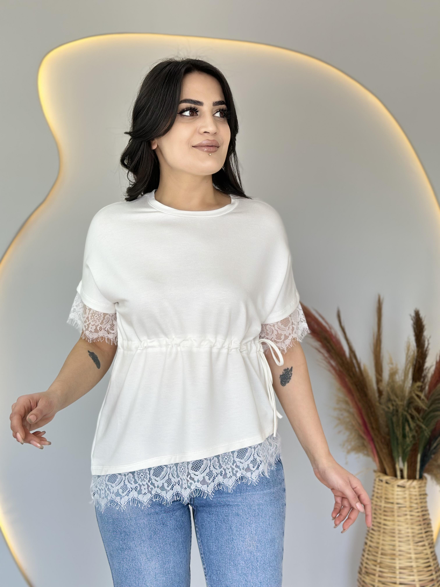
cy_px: 294
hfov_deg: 30.3
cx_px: 220
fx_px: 813
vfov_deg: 39.7
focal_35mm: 48
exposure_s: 1/251
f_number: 1.78
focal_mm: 6.86
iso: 80
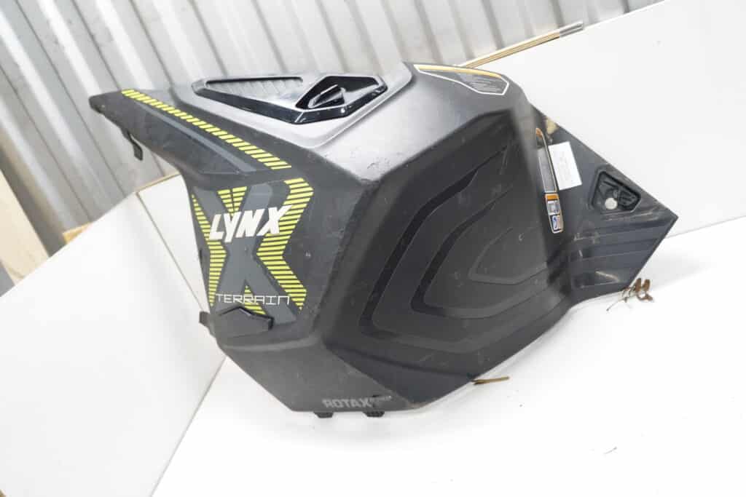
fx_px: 591
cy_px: 248
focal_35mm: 28
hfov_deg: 64.5
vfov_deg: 45.7
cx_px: 373
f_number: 3.5
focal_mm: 19
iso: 640
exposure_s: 1/60
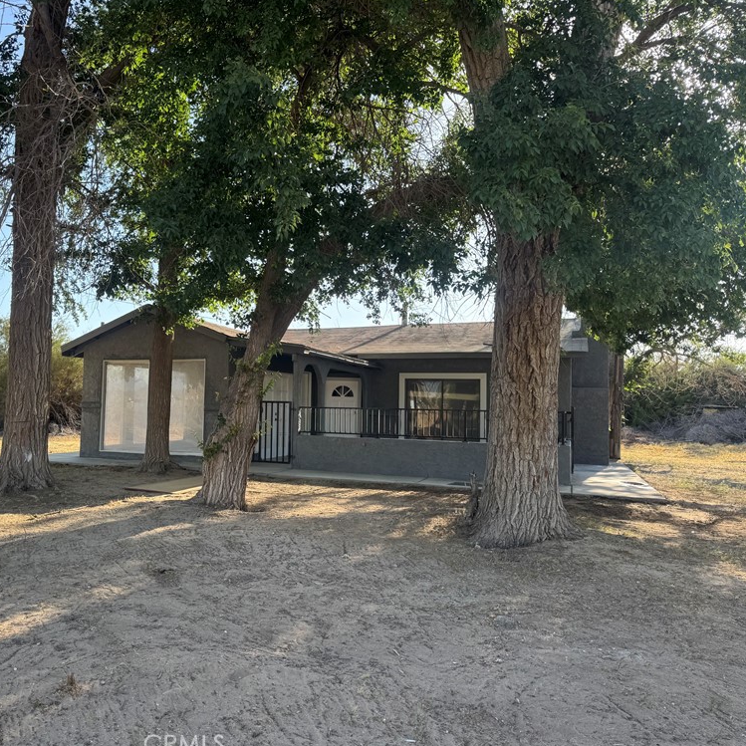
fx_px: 707
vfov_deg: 55.6
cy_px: 375
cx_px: 242
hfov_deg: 54.4
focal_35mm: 29
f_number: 1.78
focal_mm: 6.76
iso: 80
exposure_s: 1/773
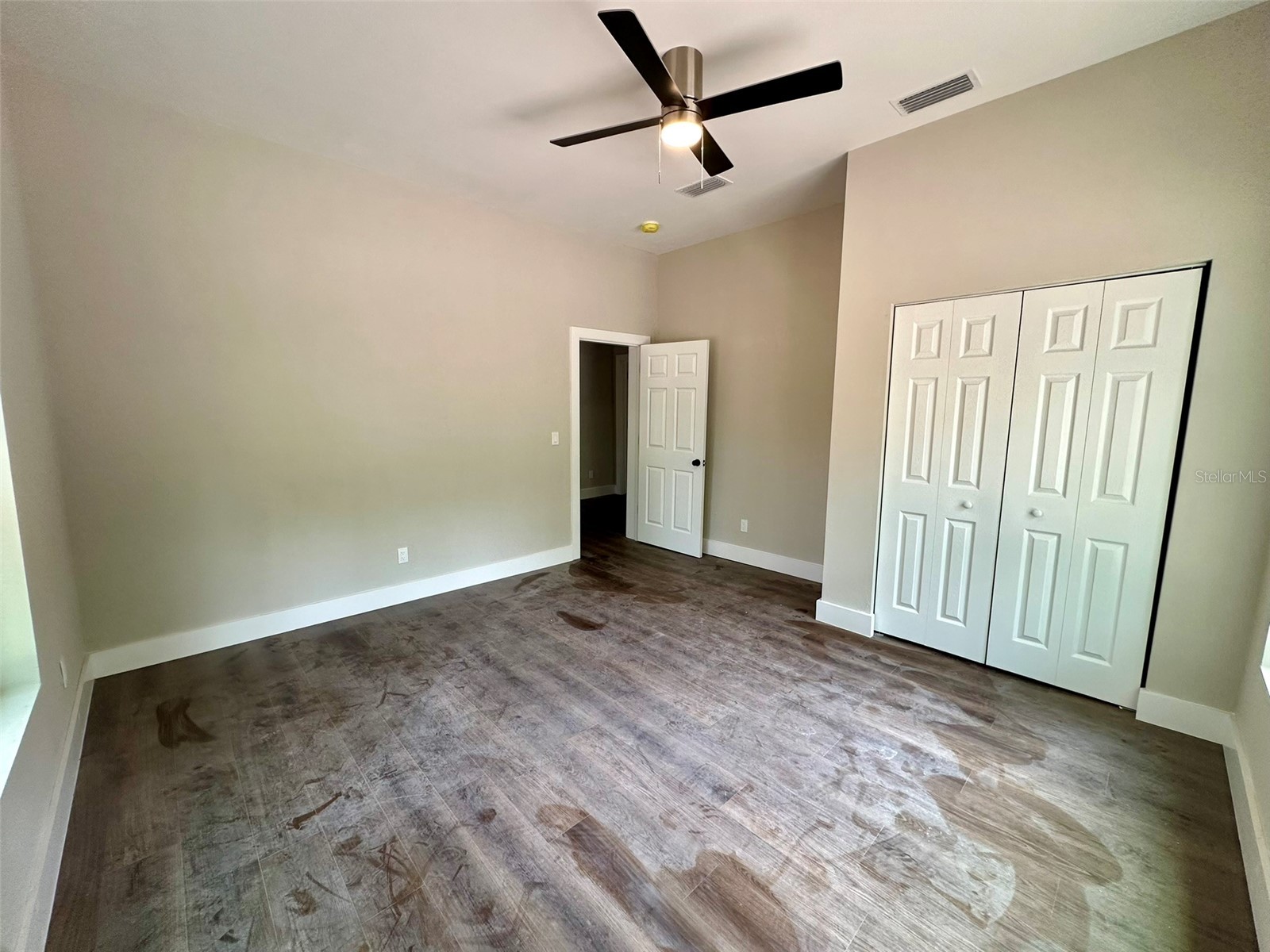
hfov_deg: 102.1
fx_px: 514
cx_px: 635
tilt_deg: -7.0
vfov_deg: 85.7
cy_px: 476
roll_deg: +0.4
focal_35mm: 14
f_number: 2.2
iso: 125
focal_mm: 2.22
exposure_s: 1/99
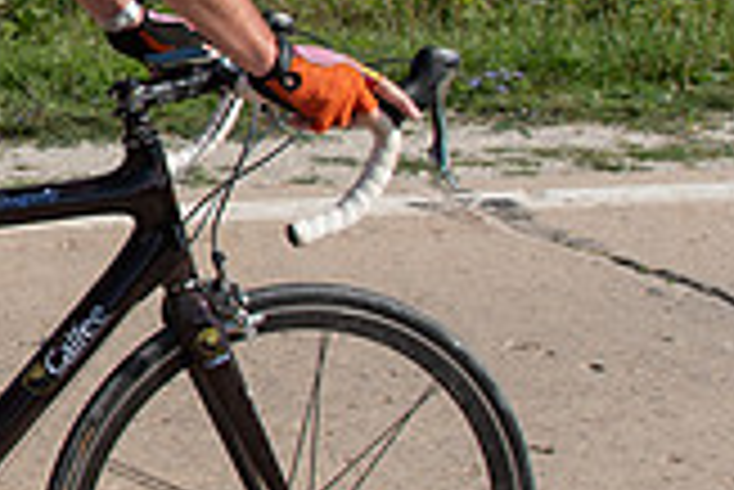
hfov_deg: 20.1
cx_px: -347
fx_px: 1796
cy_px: -21
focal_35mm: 88
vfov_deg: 15.2
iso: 200
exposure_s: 1/640
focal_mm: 24
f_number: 6.3
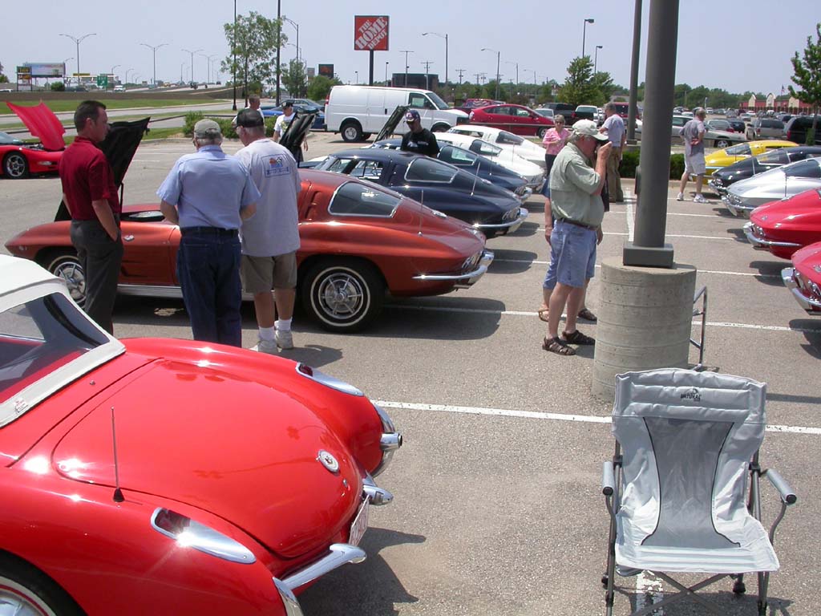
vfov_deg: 37.7
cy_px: 308
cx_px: 410
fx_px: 901
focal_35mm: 38
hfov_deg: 49.0
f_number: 7.5
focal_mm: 7.85
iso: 100
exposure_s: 1/364
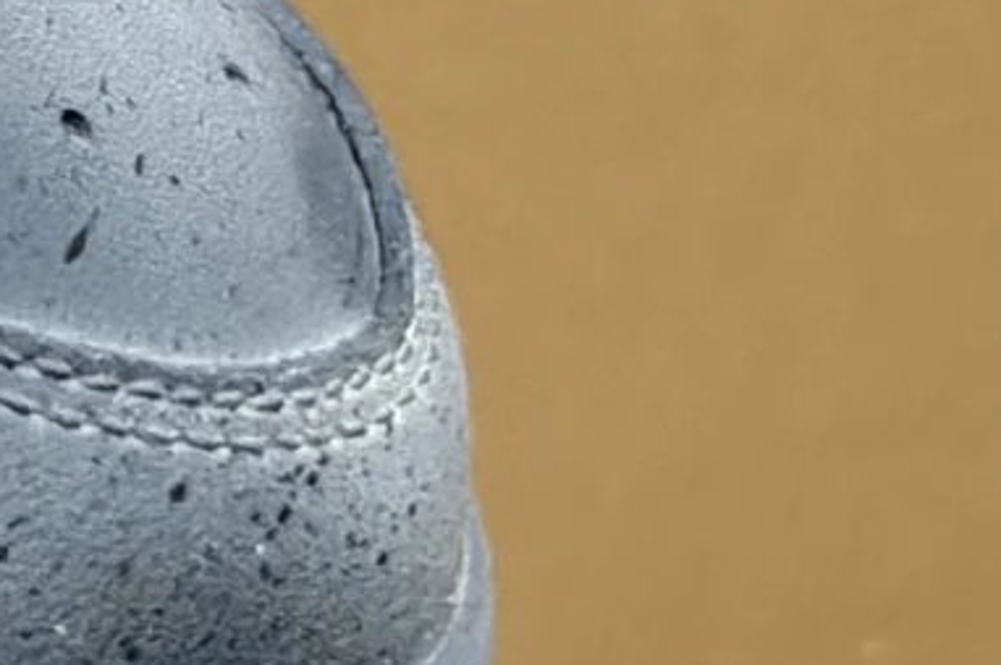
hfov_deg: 8.0
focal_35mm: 214
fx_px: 5945
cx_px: -2193
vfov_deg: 6.0
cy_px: -1219
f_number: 1.88
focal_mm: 5.56
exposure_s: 1/50
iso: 165
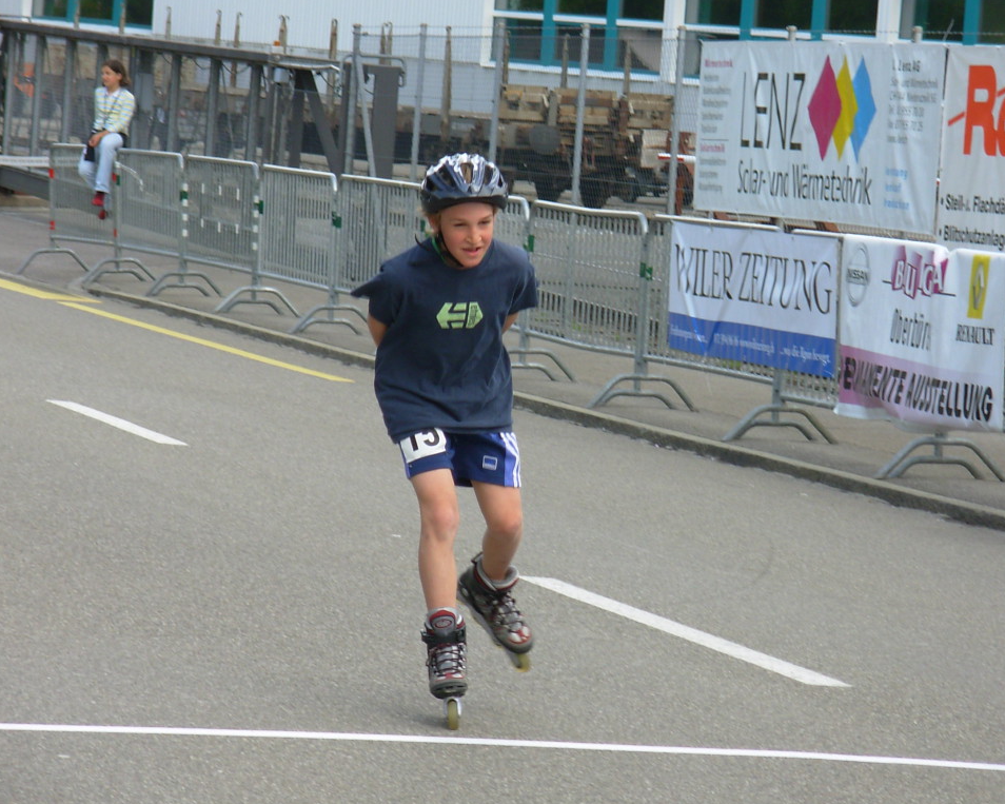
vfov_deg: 7.8
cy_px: 403
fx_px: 5918
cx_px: 518
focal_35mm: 199
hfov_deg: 9.7
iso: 50
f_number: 5
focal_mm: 31.4
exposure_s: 1/157
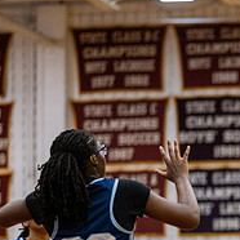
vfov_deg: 6.2
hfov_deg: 6.1
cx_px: 344
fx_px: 2212
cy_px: 271
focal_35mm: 282
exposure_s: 1/1250
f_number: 1.8
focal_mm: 85
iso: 1800
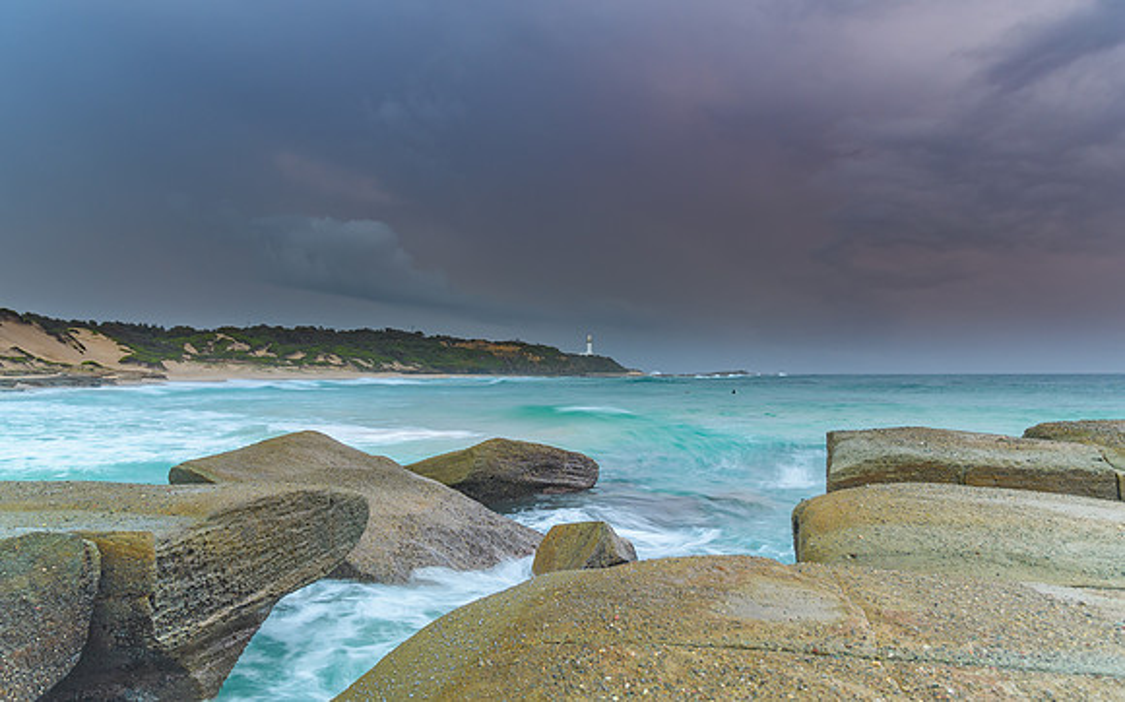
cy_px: 336
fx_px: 775
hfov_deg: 71.9
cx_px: 555
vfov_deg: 48.7
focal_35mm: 25
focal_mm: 16
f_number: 4
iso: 100
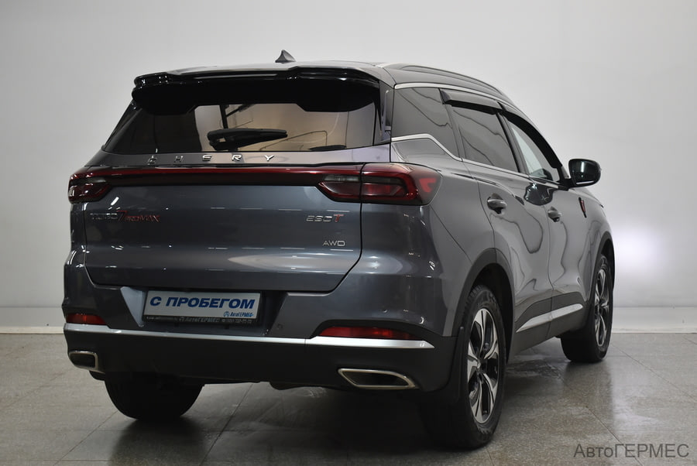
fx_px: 1105
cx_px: 348
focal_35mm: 57
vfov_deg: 23.8
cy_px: 233
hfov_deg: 35.0
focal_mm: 38
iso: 800
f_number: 4.8
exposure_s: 1/60
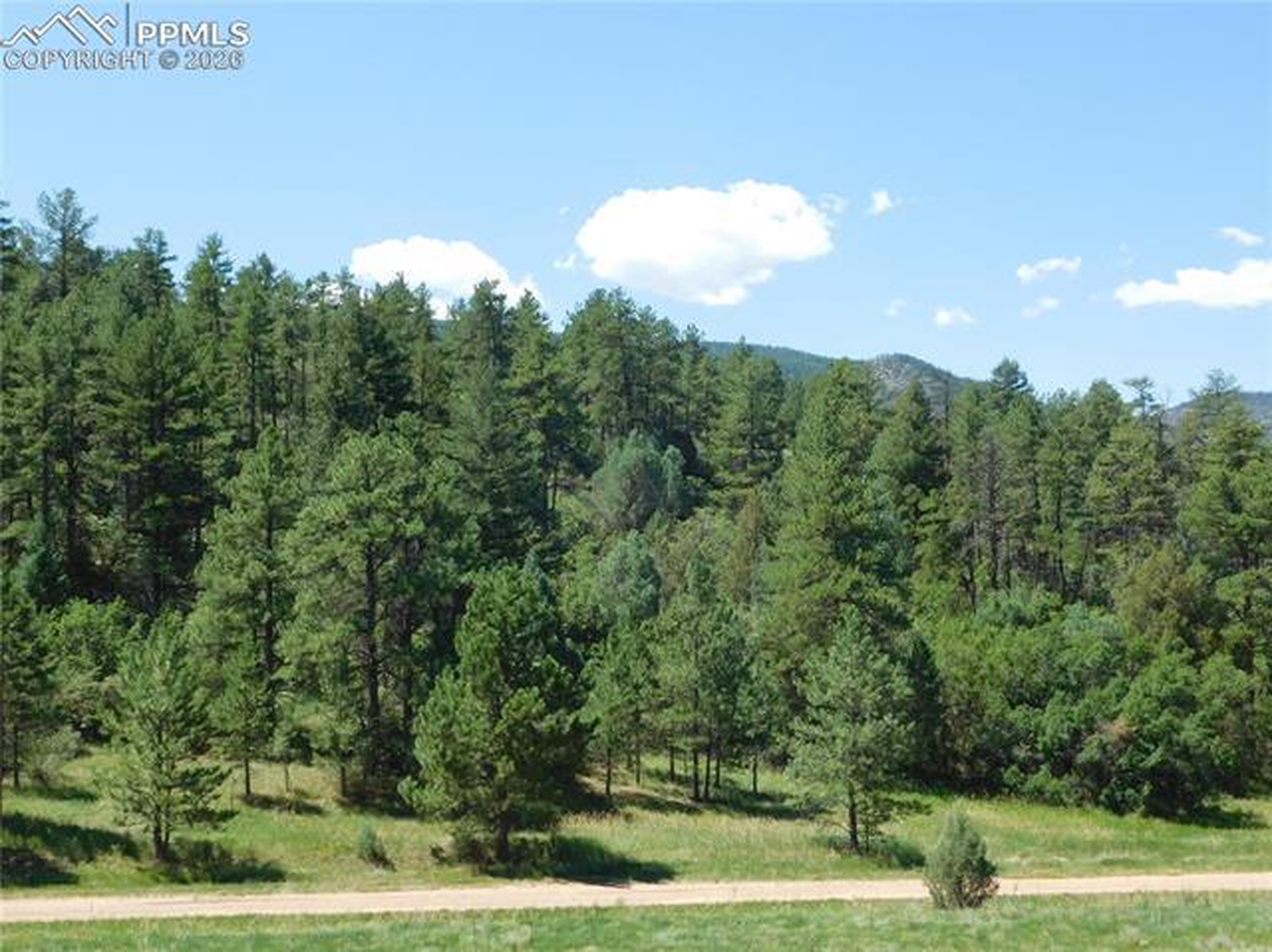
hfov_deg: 42.1
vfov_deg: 32.1
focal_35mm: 45
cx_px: 636
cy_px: 476
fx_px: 1652
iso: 125
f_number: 3.7
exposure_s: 1/640
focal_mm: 8
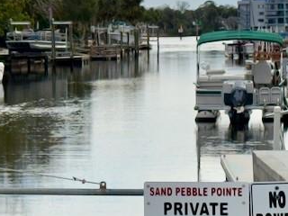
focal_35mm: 192
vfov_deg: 7.7
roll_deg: -0.1
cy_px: 83
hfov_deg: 10.2
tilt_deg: -2.8
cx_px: -38
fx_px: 1597
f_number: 1.78
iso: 64
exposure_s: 1/8772
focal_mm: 6.76
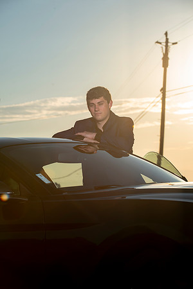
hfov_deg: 11.0
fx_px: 1005
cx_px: 96
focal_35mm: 125
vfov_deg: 16.4
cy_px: 144
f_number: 9
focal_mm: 125
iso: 31
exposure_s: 1/250
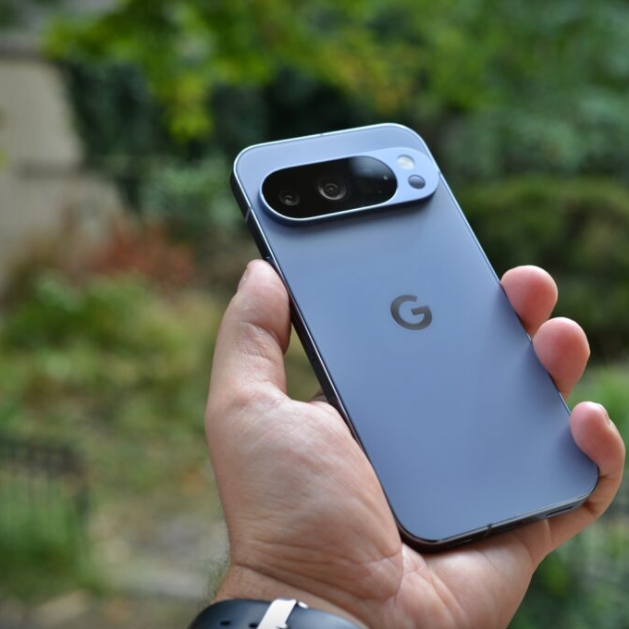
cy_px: 315
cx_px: 403
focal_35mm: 64
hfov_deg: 26.8
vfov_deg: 26.9
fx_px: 1316
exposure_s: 1/200
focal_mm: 50
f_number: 7.1
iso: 200
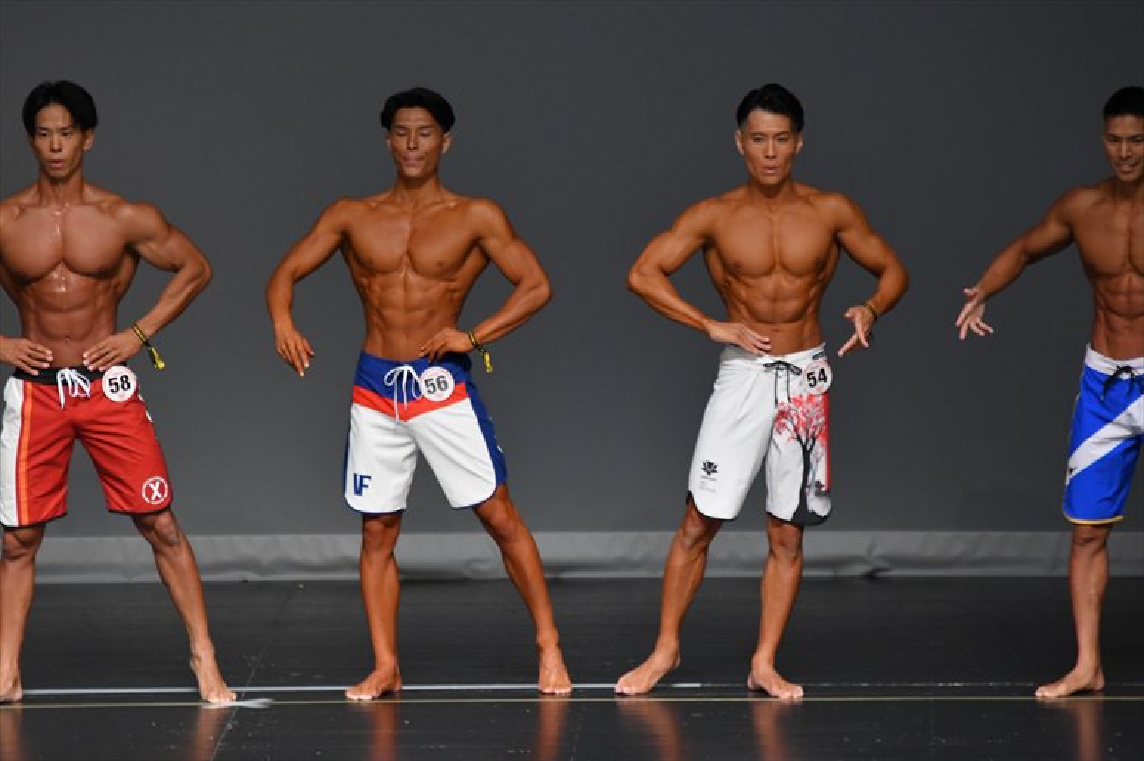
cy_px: 380
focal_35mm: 345
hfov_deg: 6.0
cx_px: 572
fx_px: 10958
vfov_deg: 4.0
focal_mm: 230
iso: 2800
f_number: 5.6
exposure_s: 1/400
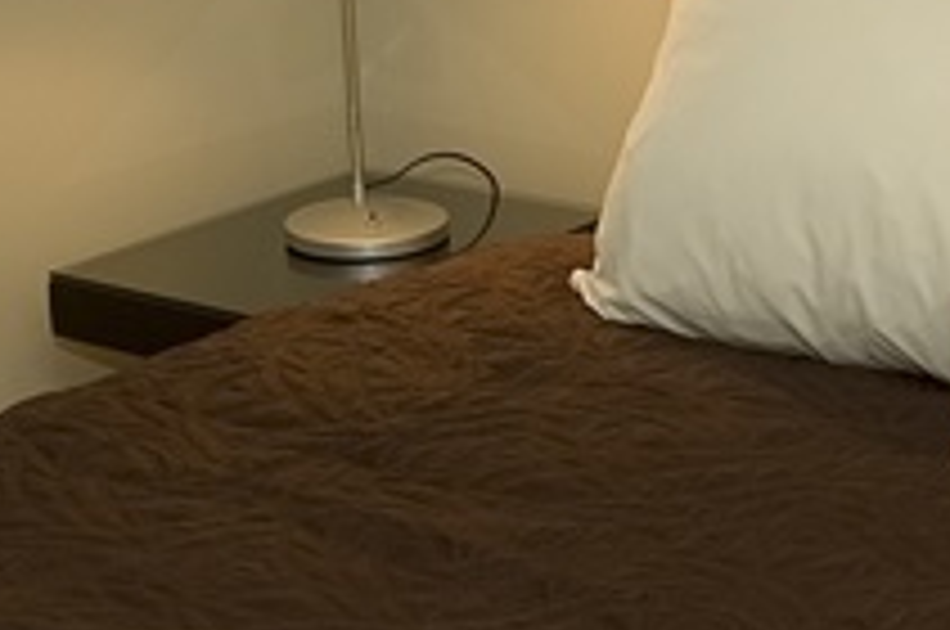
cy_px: 61
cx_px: 882
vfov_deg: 10.6
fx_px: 3373
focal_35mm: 128
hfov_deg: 15.8
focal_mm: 18
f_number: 4.8
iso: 200
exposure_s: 1/20
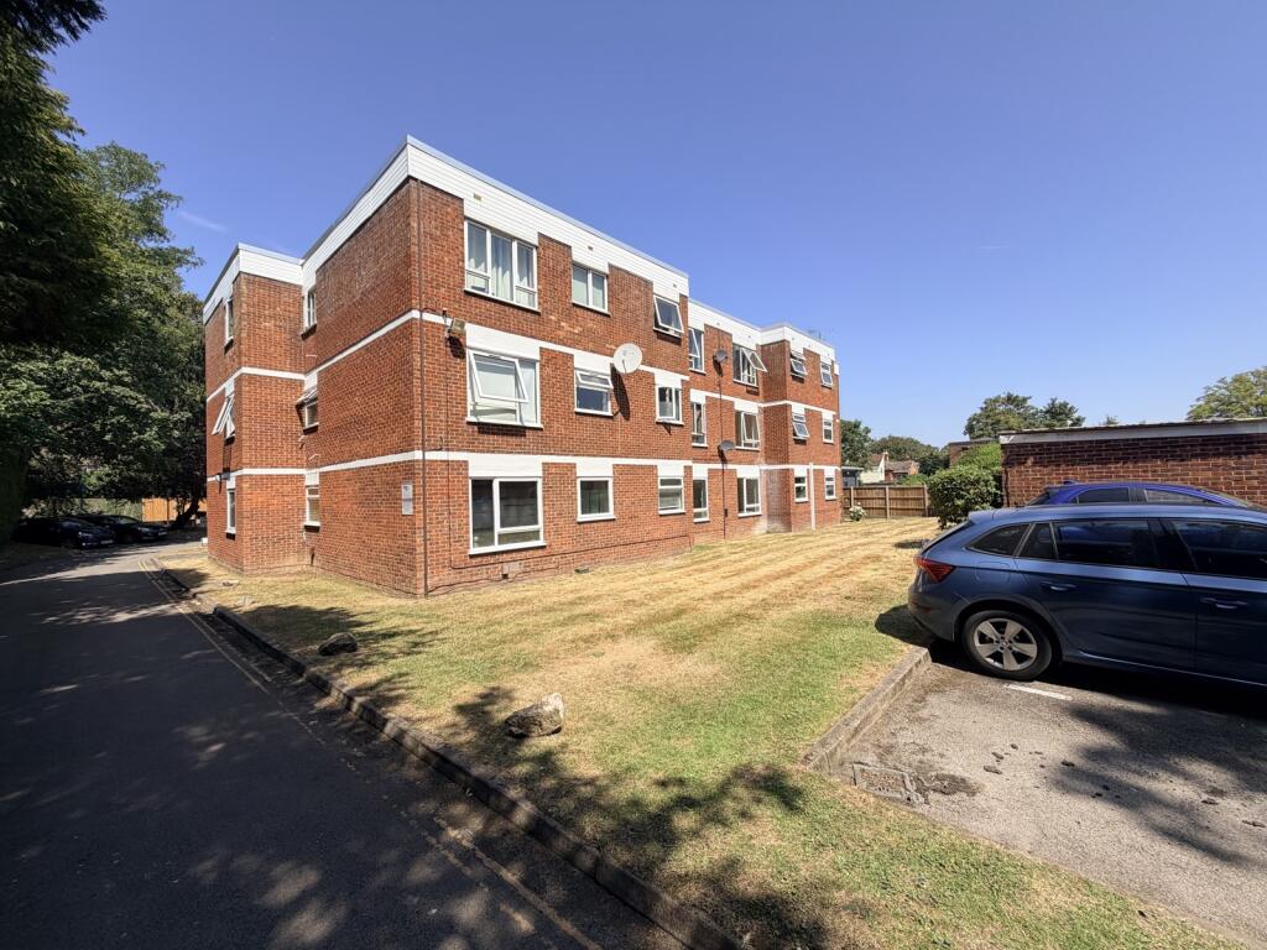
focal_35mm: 14
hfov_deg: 102.1
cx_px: 634
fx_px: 512
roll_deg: +1.2
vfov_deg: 85.7
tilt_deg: +0.9
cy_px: 475
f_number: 2.2
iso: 20
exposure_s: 1/770
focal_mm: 2.22
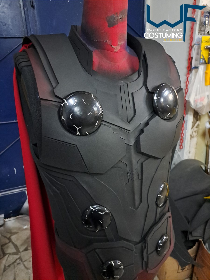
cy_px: 140
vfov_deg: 71.6
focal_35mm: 24
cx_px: 105
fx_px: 194
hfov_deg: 56.8
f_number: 1.8
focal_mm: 5.23
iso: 496
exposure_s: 1/25
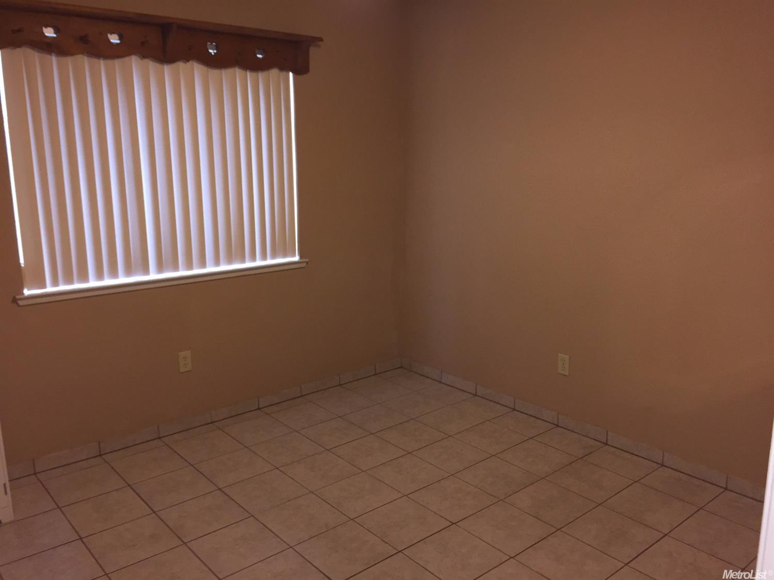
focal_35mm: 29
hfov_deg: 61.7
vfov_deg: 48.2
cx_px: 387
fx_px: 648
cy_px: 290
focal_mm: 4.15
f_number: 2.2
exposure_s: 1/30
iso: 80
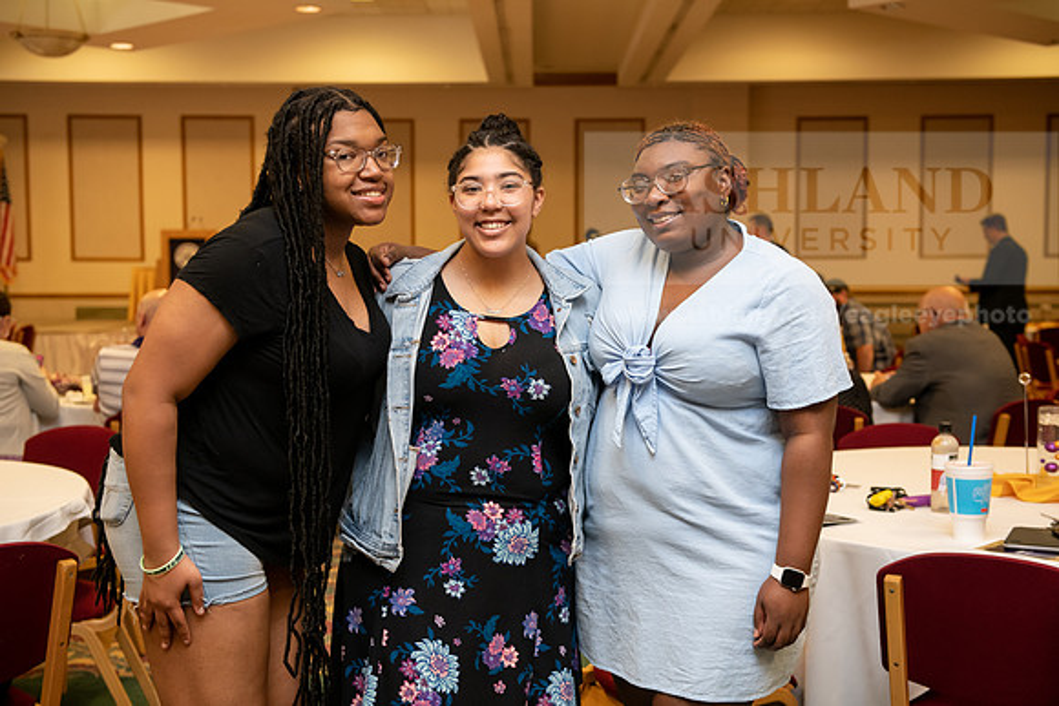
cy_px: 353
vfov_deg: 27.0
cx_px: 530
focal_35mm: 50
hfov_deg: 39.6
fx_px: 1471
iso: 1600
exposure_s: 1/200
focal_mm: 50
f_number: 4
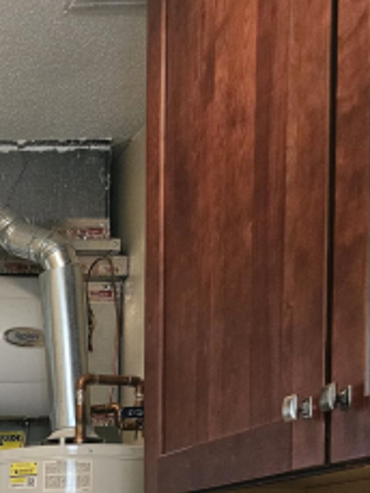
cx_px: -157
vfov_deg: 25.5
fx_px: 954
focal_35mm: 67
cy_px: 617
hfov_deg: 19.6
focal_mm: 6.3
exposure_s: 1/120
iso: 800
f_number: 1.7
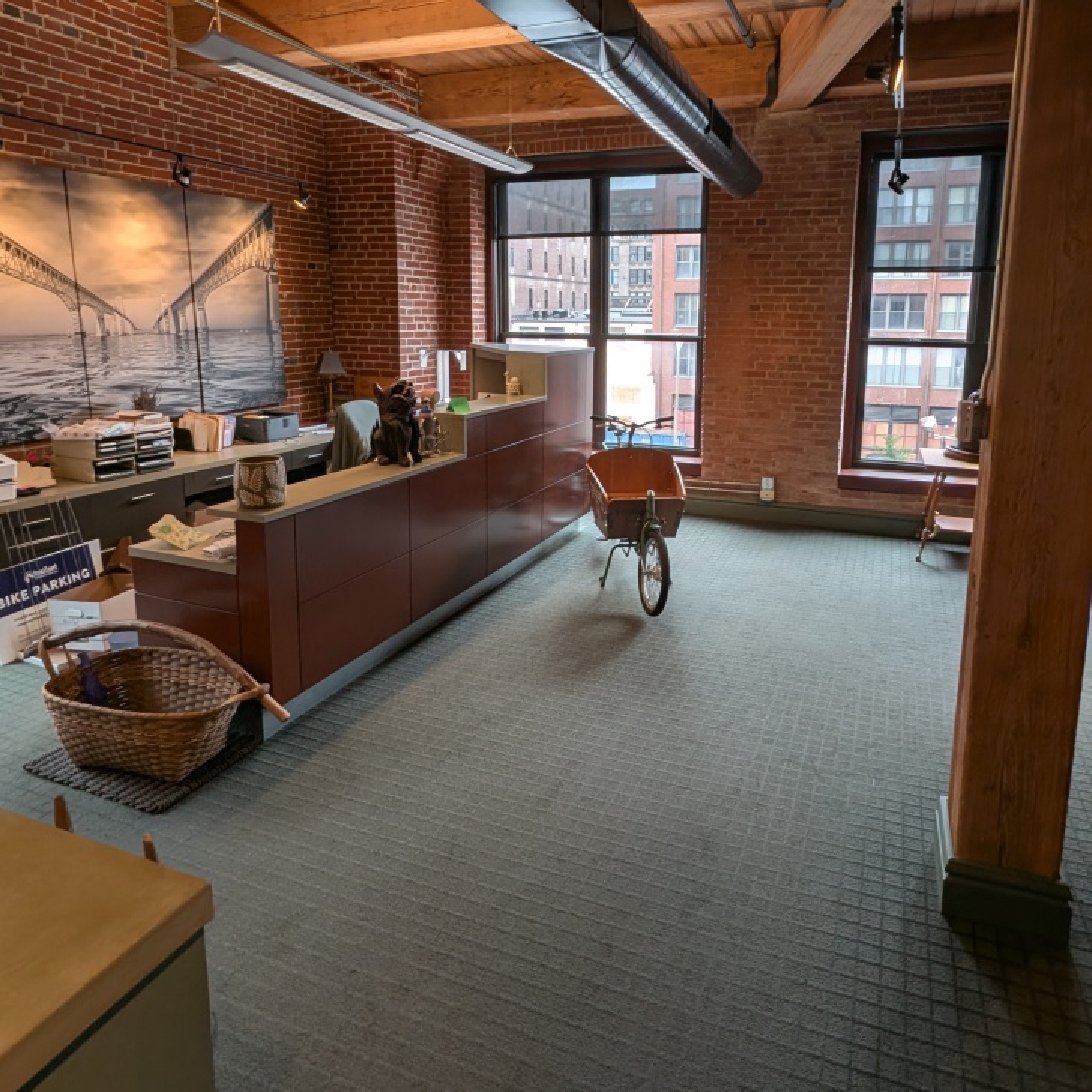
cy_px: 434
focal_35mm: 19
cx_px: 623
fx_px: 678
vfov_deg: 76.8
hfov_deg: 77.2
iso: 54
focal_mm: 1.95
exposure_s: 1/60
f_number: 2.2
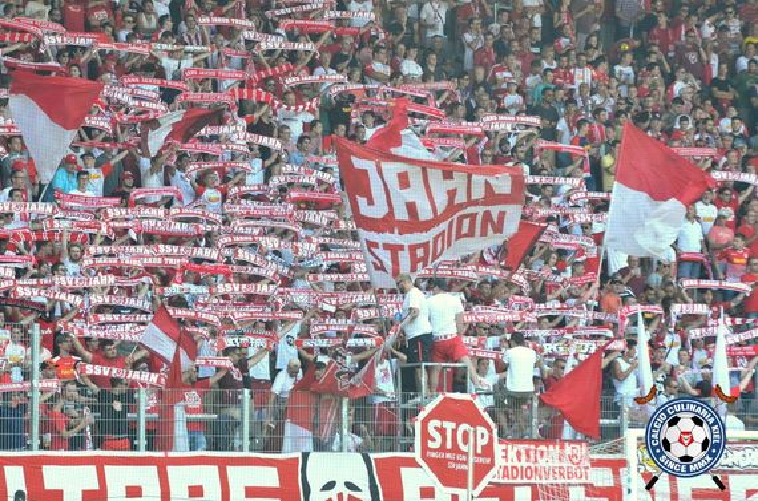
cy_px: 250
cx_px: 379
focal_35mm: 202
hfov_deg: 10.2
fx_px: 4253
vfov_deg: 6.7
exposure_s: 1/1250
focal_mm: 135
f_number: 5
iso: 1250
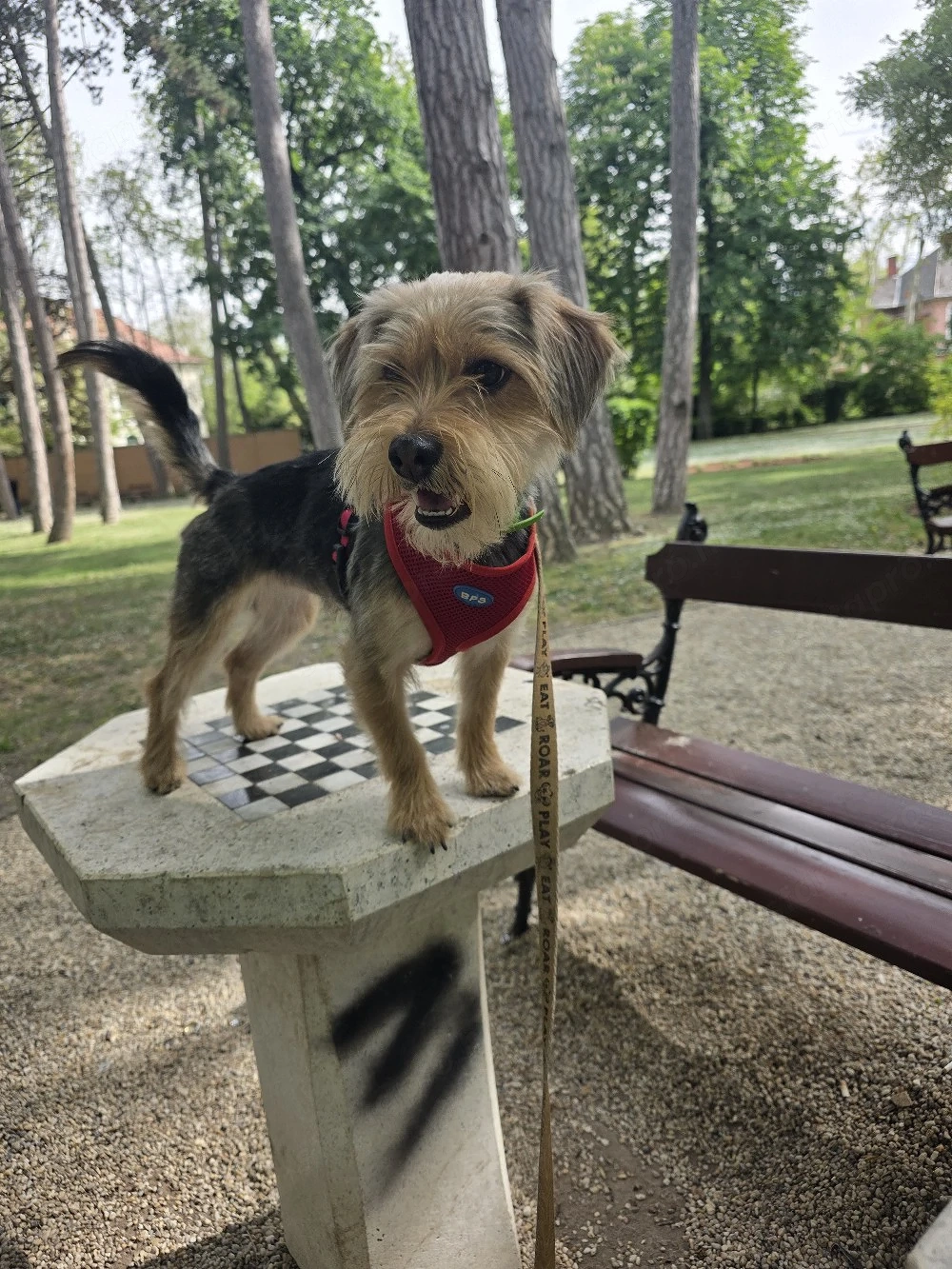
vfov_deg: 73.9
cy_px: 634
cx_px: 476
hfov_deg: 58.9
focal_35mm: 23
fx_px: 843
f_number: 1.7
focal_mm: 6.3
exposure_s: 1/2500
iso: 80
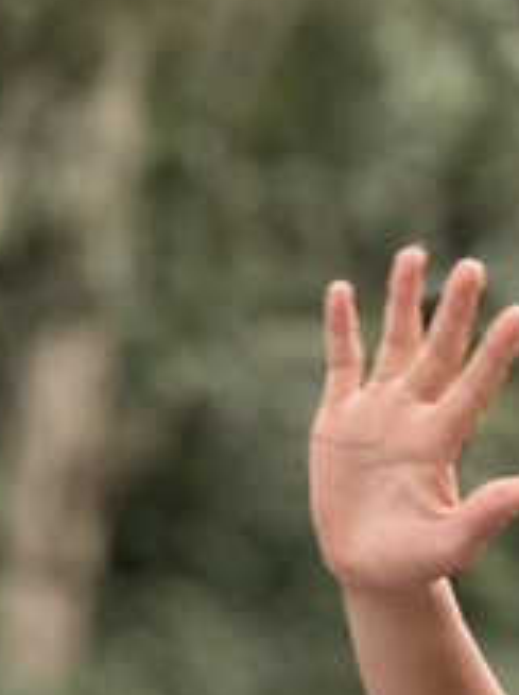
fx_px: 11297
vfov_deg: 3.5
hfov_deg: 2.6
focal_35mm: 564
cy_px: 1173
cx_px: 665
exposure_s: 1/99
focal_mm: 15.7
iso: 200
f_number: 2.8
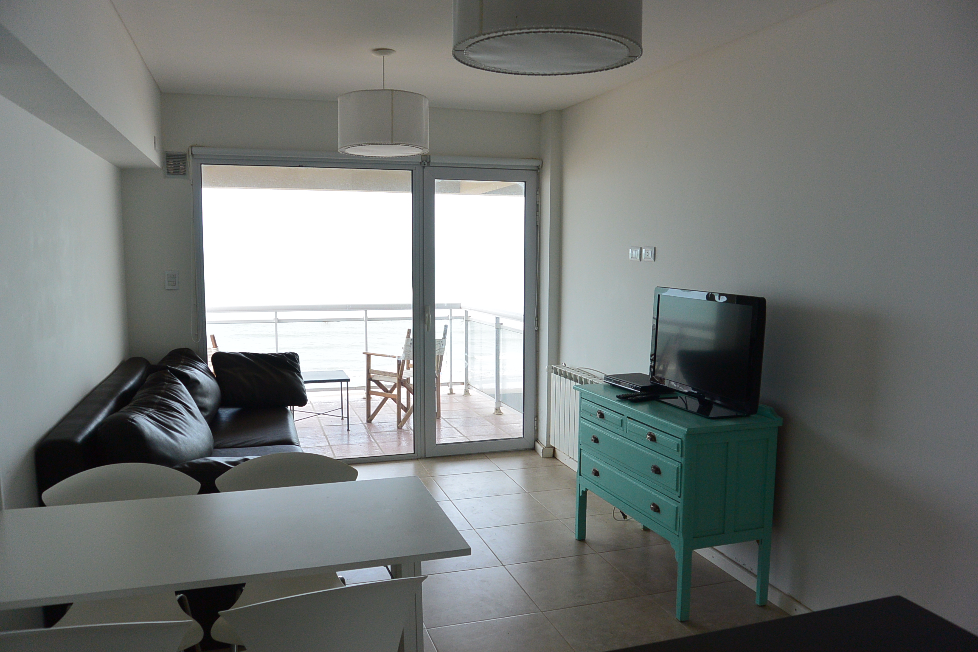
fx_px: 733
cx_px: 489
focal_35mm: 27
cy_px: 326
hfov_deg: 67.4
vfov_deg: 47.9
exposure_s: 1/160
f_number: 3.5
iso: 160
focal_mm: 10
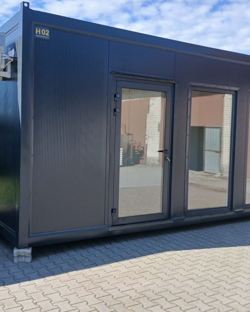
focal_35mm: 39
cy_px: 147
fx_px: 361
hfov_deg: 38.1
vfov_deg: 46.8
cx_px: 105
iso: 20
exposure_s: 1/291
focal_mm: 3.98
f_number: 1.8
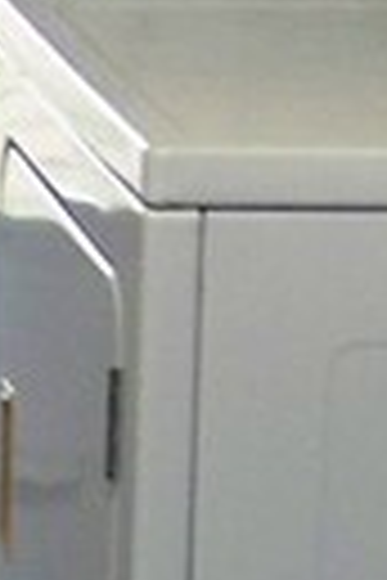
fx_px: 4805
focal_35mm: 298
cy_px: 544
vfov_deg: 6.9
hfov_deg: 4.6
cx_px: -356
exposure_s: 1/30
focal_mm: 5.85
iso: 200
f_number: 2.8
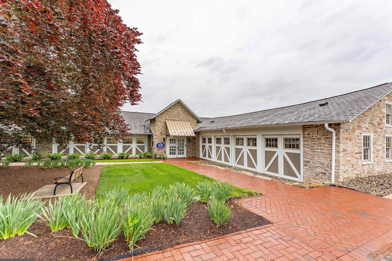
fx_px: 171
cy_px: 134
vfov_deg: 74.6
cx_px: 199
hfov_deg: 97.6
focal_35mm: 16
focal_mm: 14.7
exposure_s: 1/100
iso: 320
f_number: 8
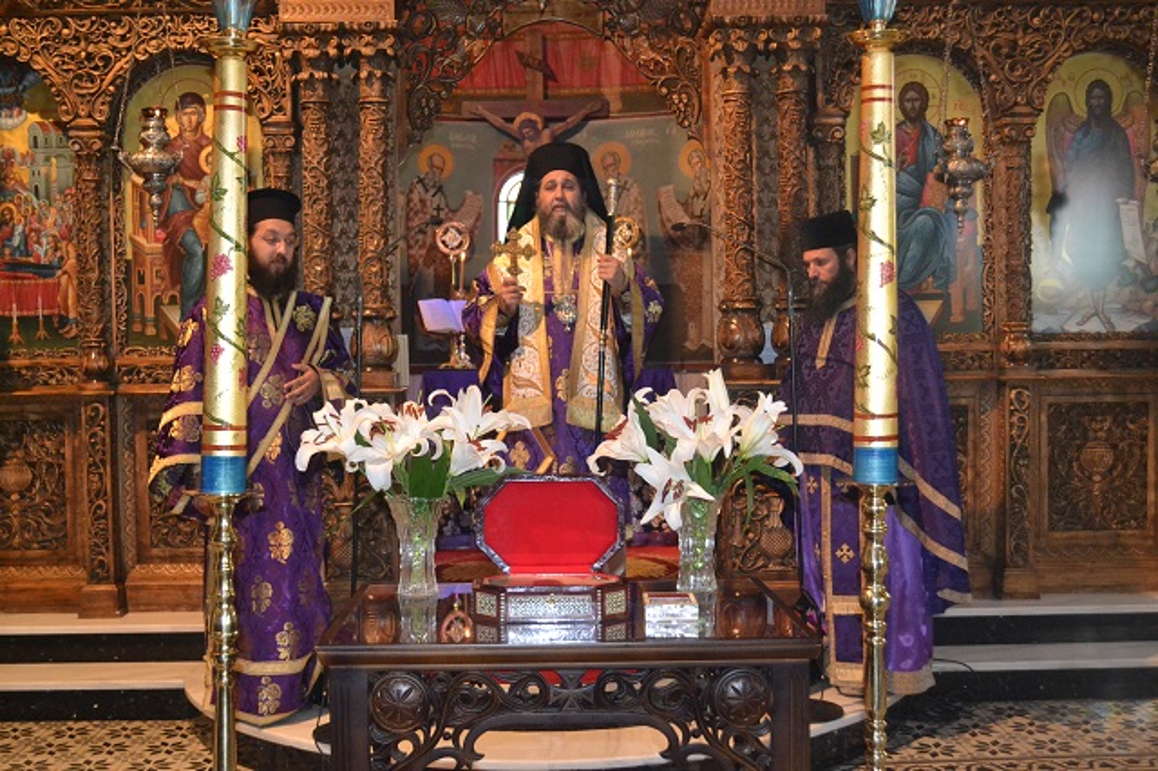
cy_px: 386
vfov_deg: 34.2
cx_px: 579
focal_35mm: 39
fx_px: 1254
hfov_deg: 49.6
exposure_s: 1/60
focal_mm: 26
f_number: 4.2
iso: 3200
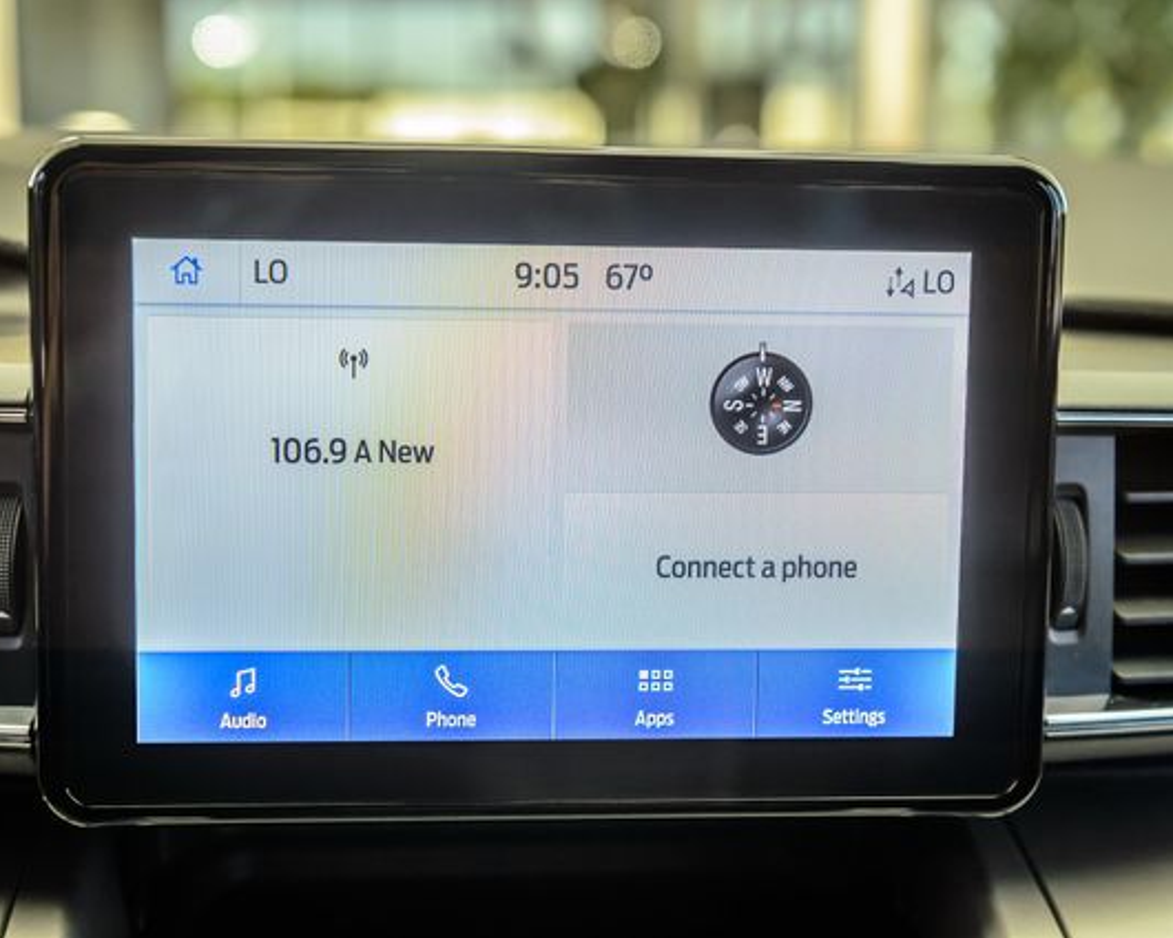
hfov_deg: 36.6
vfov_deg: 29.7
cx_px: 547
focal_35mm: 51
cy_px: 469
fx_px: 1771
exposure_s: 1/160
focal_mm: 45
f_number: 4
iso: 400
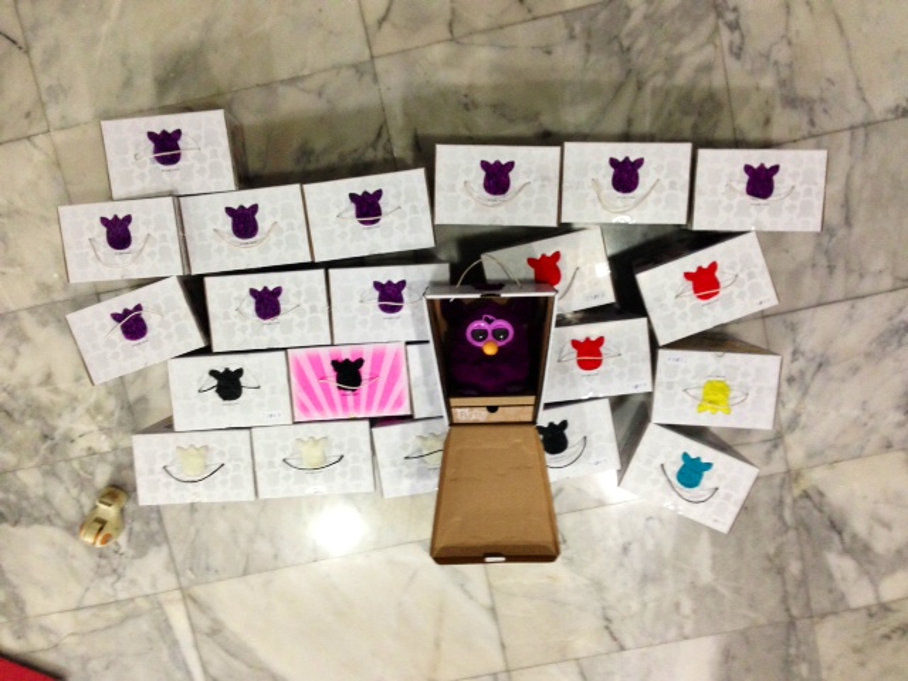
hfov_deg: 55.4
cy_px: 340
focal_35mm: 33
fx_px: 866
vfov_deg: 42.9
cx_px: 454
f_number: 2.4
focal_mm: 4.13
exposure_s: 1/20
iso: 200
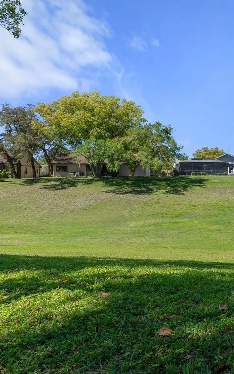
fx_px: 286
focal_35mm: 28
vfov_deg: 66.5
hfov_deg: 36.1
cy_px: 188
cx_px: 271
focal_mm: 12
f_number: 8
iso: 320
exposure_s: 1/250
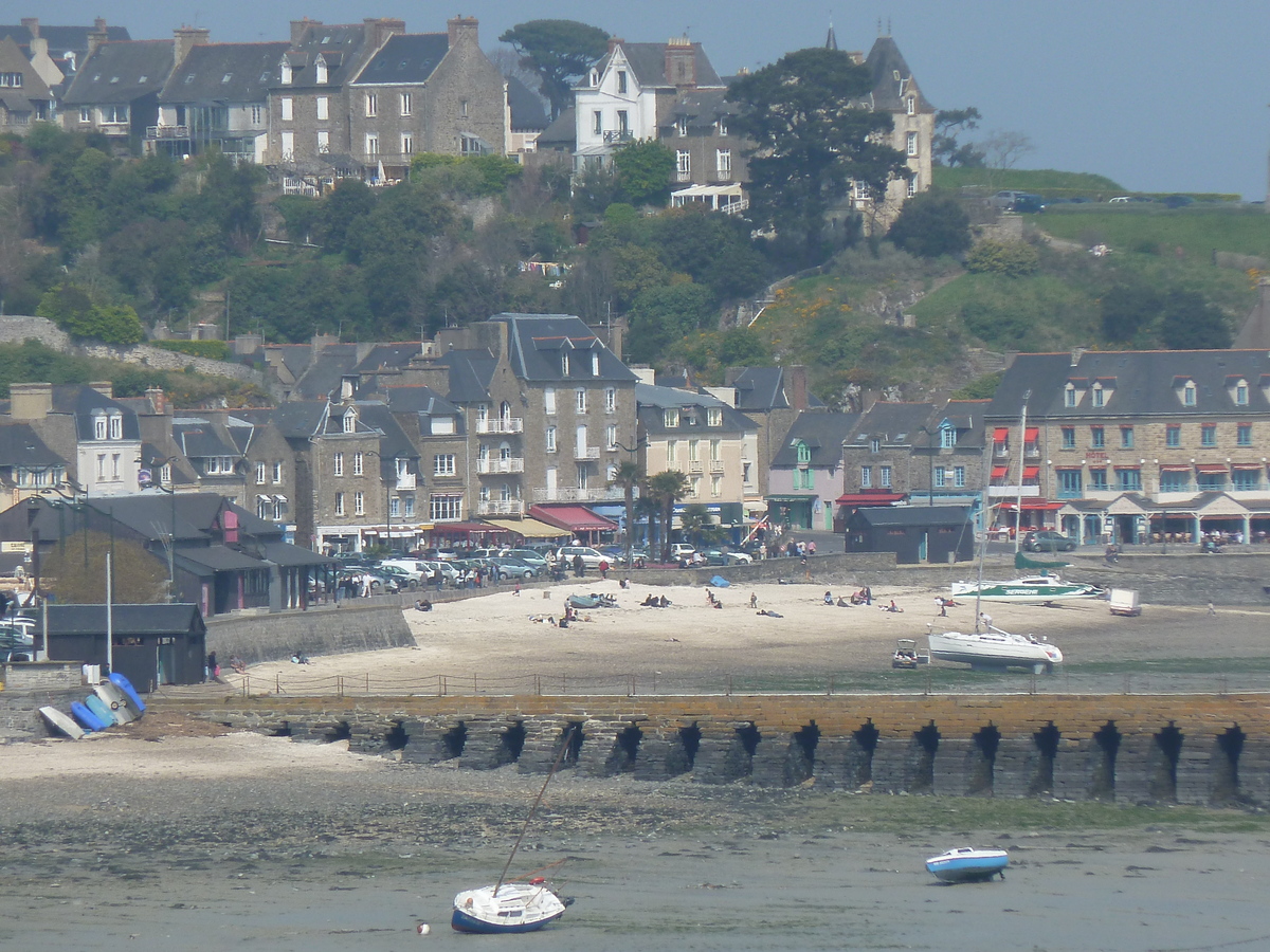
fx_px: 14639
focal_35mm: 399
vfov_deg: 3.7
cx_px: 635
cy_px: 476
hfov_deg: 5.0
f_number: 5.6
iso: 80
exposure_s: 1/500
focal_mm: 49.2
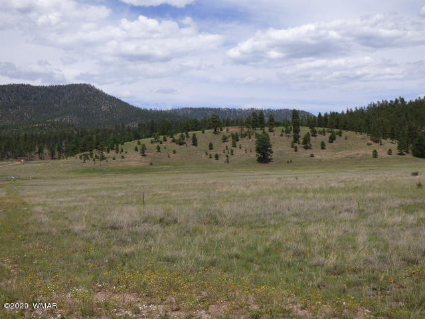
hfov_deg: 39.7
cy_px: 160
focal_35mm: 48
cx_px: 212
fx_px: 589
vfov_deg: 30.3
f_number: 3.8
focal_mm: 8.24
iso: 100
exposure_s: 1/1300
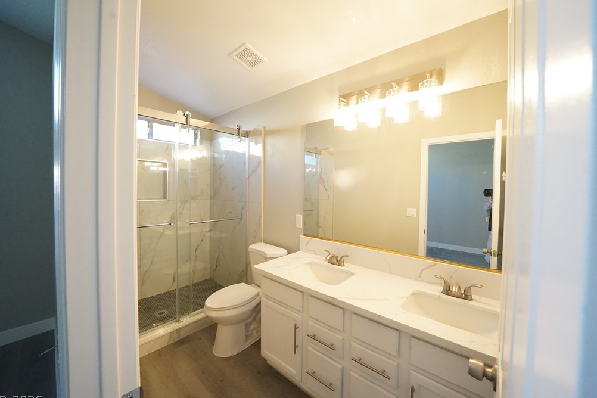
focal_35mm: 13
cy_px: 194
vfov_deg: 85.4
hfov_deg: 108.3
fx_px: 216
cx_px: 304
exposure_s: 1/125
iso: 6400
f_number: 8
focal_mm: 12
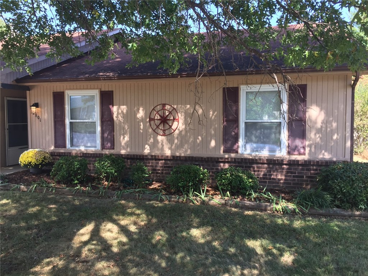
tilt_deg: -3.2
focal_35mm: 29
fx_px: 308
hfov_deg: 61.7
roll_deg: -0.3
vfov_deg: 48.2
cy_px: 138
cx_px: 184
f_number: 2.2
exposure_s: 1/156
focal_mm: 4.15
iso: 32
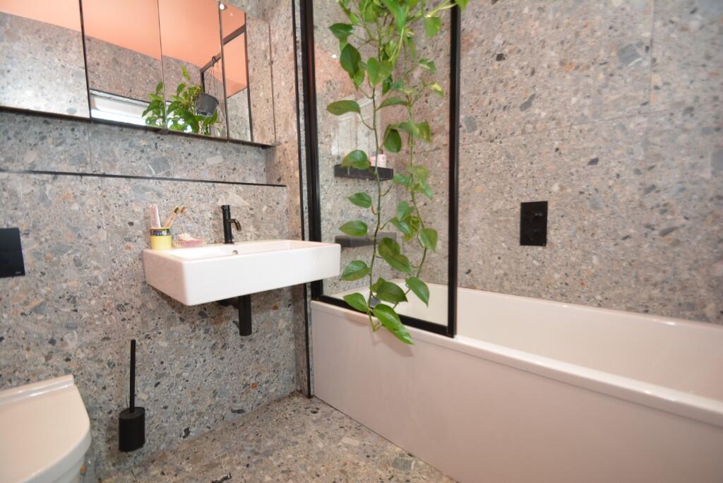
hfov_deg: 100.4
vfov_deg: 77.4
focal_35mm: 15
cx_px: 362
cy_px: 242
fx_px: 301
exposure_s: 1/15
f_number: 4
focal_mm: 10
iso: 100
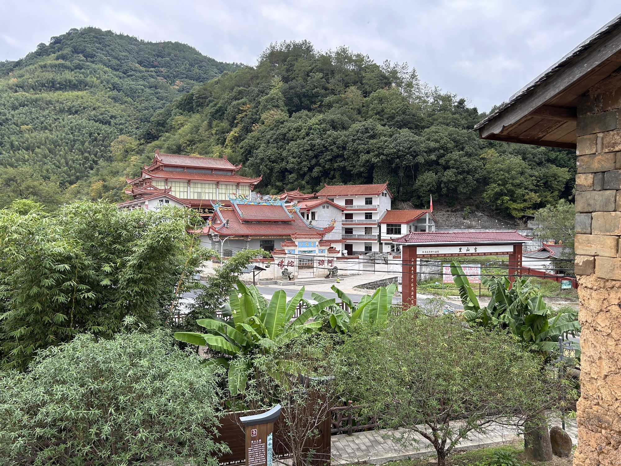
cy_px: 233
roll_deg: +0.8
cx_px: 310
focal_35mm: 26
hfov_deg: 67.3
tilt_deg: -0.2
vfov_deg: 53.1
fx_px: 466
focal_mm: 5.7
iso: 64
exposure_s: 1/150
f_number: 1.5
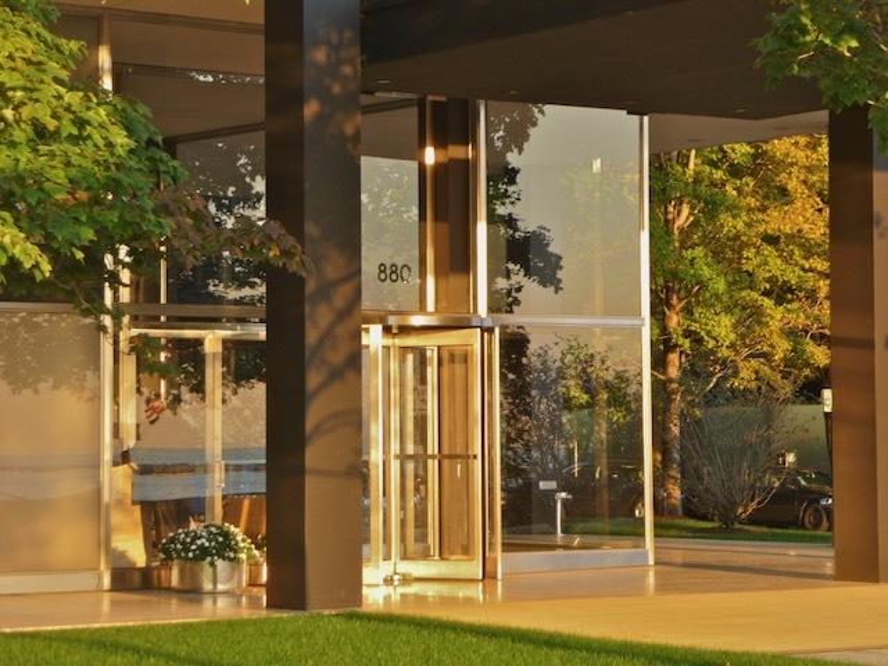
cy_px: 333
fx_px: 3053
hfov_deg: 16.6
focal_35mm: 119
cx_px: 444
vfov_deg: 12.5
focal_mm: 20.3
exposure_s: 1/60
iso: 100
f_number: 4.7
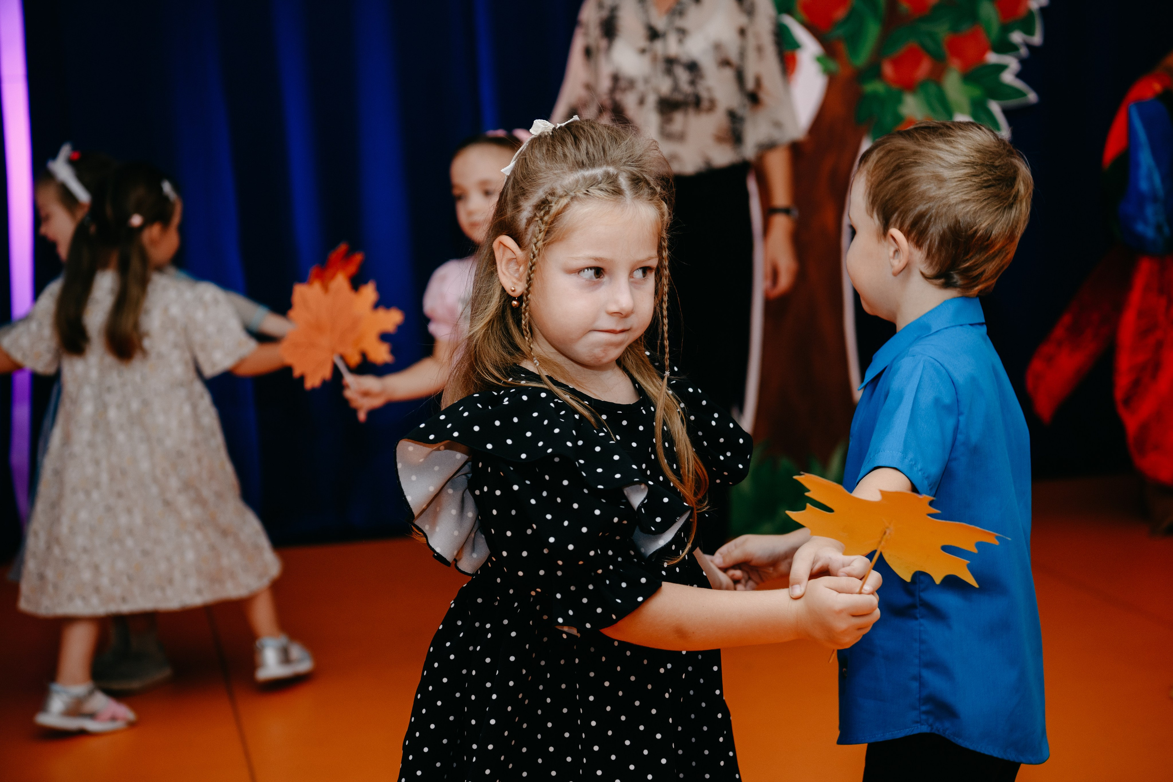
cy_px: 391
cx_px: 586
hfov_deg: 28.8
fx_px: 2281
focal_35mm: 70
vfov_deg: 19.5
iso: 250
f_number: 4
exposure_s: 1/160
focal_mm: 70
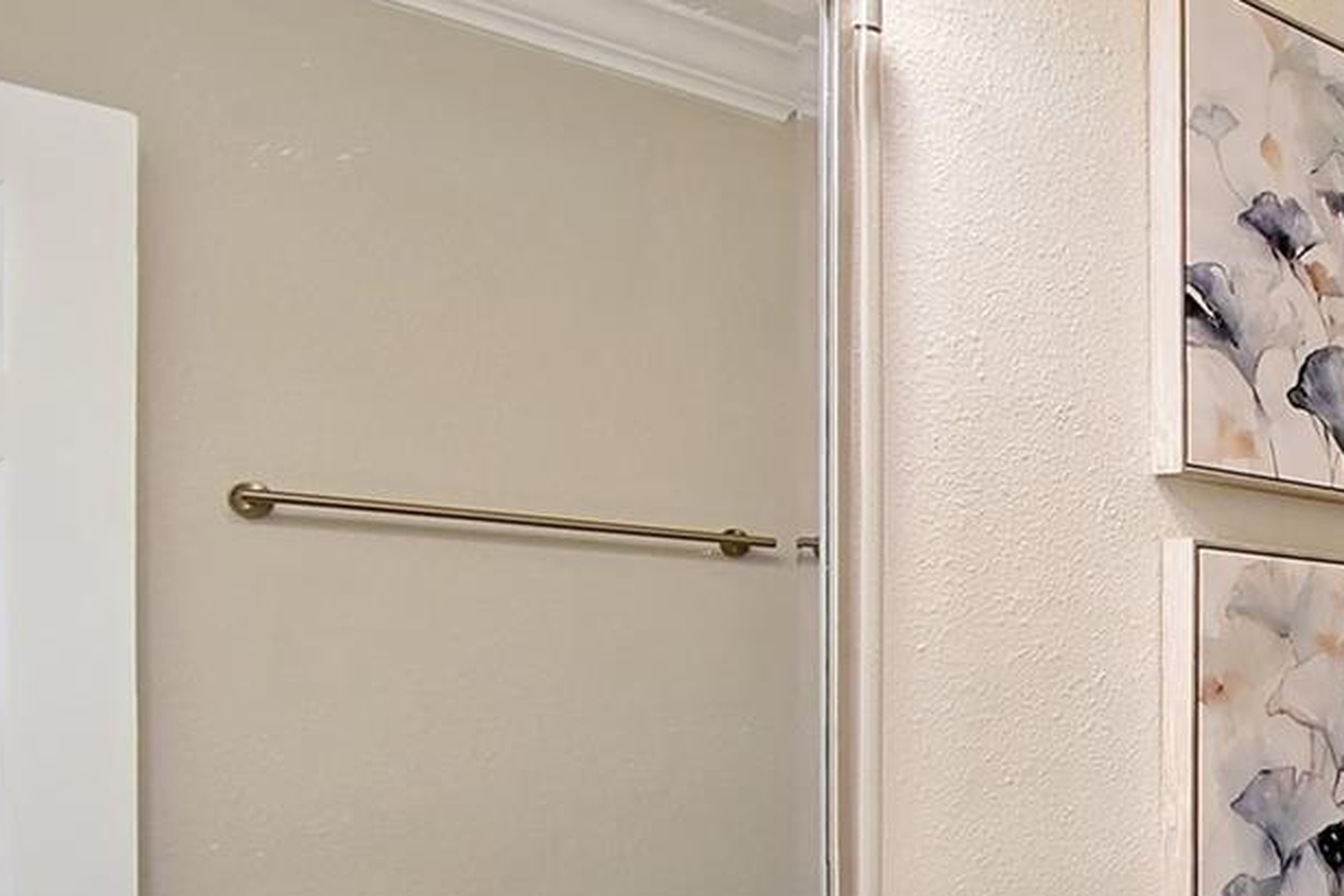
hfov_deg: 36.0
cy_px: 728
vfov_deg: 33.2
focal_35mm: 39
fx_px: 1456
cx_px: 1683
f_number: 10
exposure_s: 1/20
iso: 800
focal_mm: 10
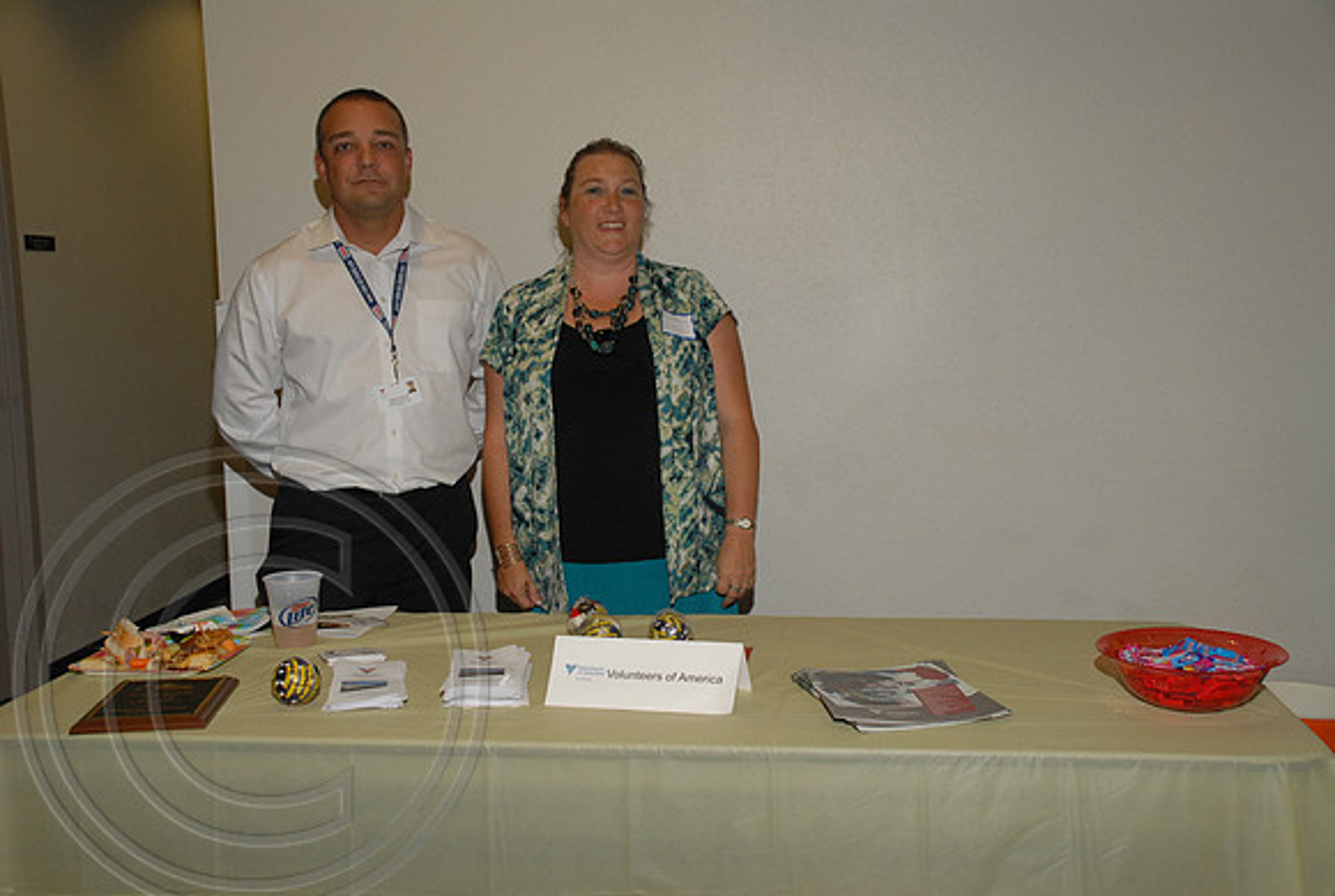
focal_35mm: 39
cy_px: 448
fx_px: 1449
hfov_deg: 49.5
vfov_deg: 34.3
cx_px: 668
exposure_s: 1/125
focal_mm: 26
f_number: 5.6
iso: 500
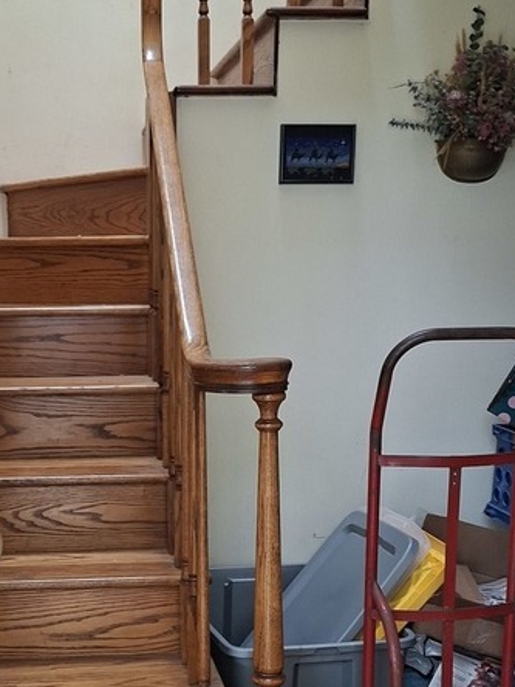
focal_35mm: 56
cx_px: 124
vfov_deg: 33.8
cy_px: 490
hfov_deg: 25.8
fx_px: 1111
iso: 200
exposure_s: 1/60
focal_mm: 5.54
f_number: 1.8
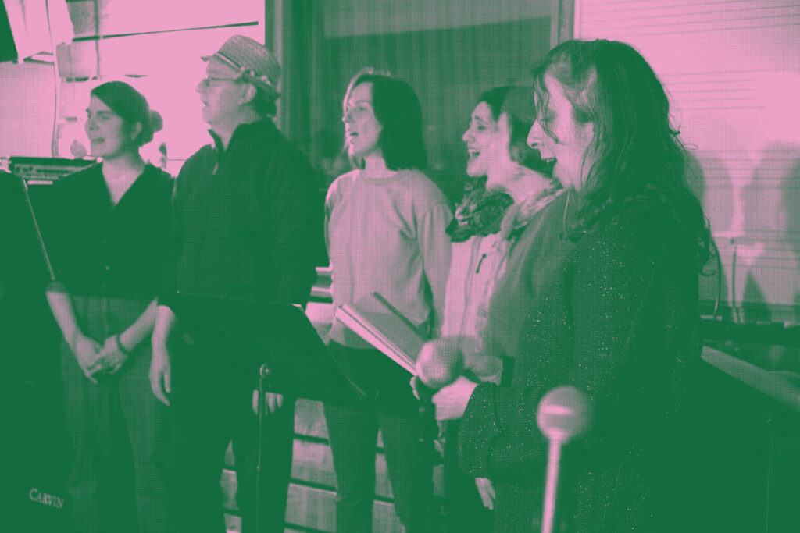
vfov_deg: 24.2
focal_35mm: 56
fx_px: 1245
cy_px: 266
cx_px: 400
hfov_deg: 35.6
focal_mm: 56
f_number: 4
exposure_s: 1/15
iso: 6400
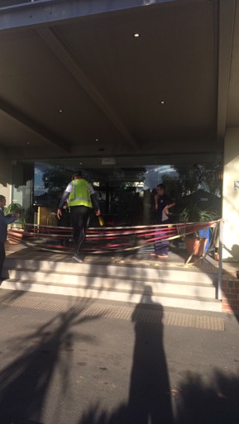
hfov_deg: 36.4
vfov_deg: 61.0
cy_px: 211
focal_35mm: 32
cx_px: 81
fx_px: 360
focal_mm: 4.15
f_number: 2.2
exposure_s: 1/641
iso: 32
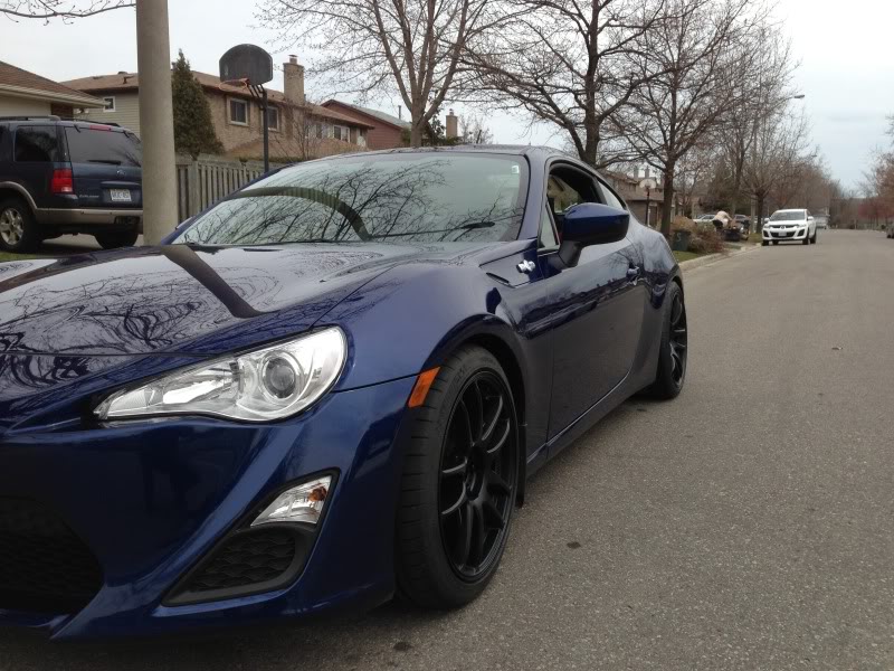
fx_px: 852
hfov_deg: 55.4
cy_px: 336
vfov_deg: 42.9
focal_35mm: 33
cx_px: 447
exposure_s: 1/919
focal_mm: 4.1
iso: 50
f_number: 2.4
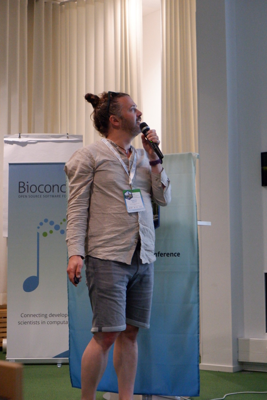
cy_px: 200
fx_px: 755
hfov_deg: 20.0
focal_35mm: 68
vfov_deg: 29.6
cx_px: 134
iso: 6400
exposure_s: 1/180
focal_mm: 45
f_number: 5.6
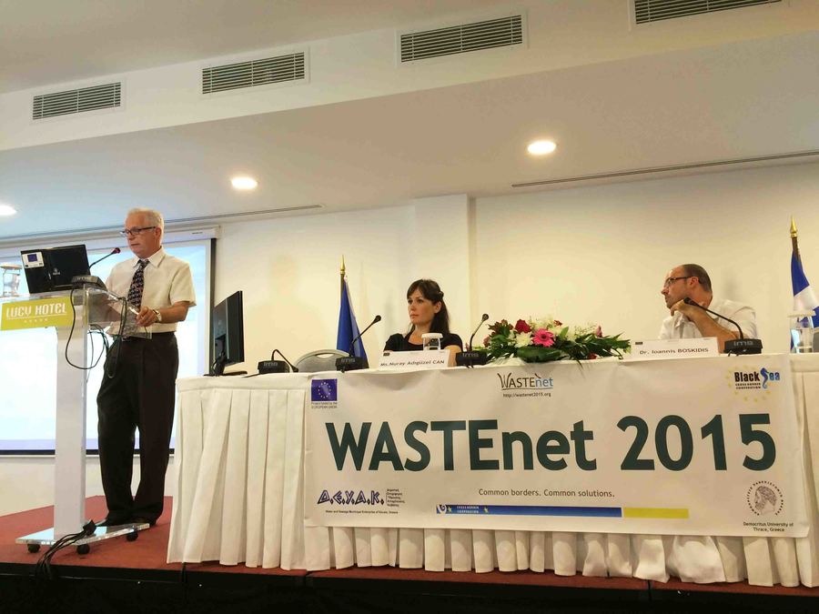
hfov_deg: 61.7
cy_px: 307
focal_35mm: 29
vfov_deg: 48.2
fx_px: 686
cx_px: 410
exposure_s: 1/33
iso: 100
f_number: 2.2
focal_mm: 4.15
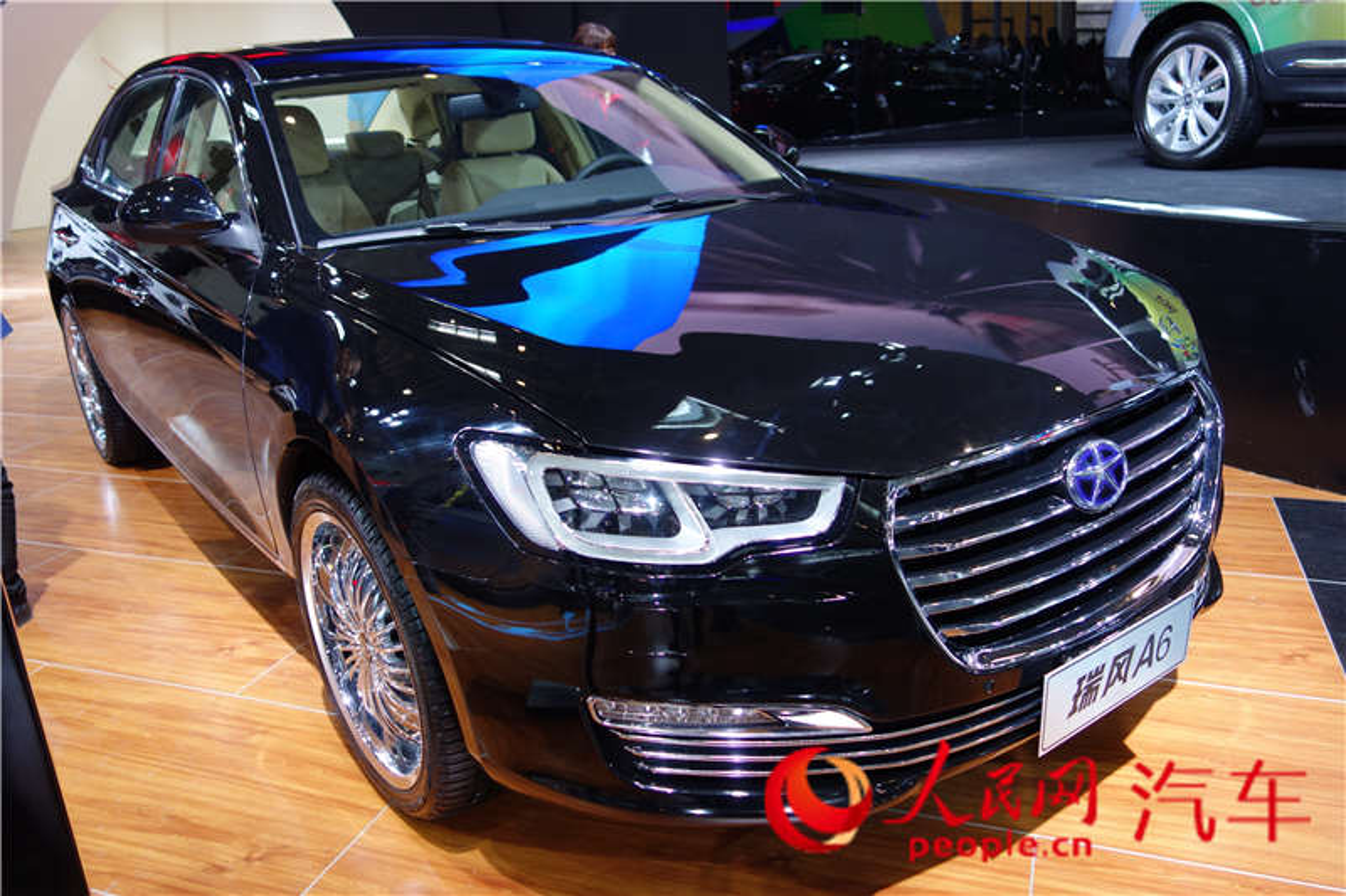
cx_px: 673
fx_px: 1047
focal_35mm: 28
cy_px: 448
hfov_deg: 65.5
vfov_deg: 46.4
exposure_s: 1/80
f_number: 1.8
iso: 125
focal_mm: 10.4
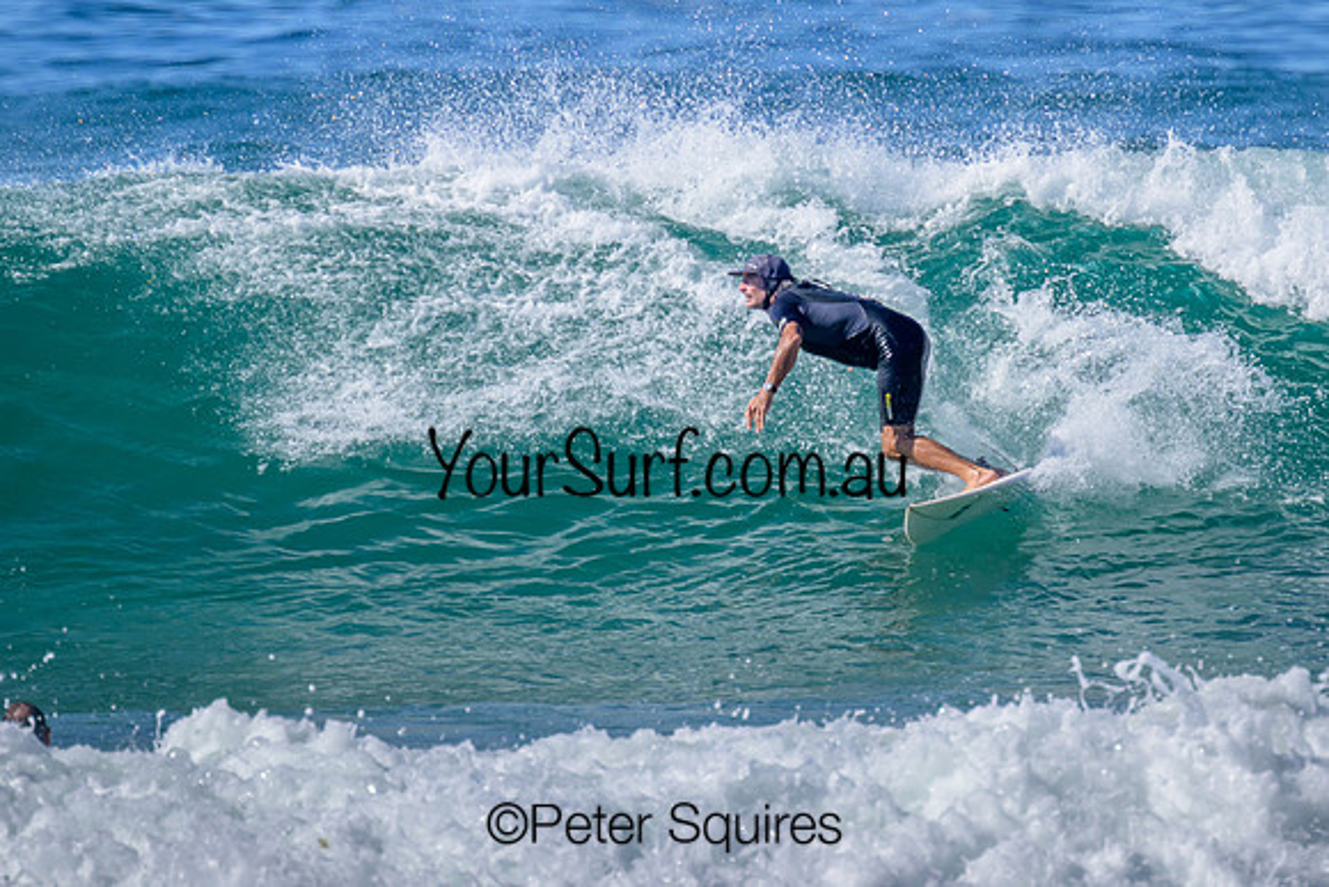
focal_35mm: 1090
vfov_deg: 1.3
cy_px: 283
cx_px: 765
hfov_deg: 1.9
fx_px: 40249
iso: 1000
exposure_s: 1/2000
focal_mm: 800
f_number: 11
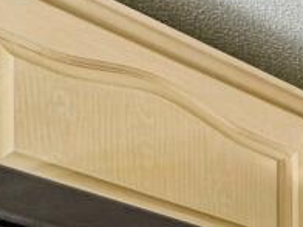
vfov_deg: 13.4
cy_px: 574
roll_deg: -0.5
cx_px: 669
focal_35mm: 73
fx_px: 639
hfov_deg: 16.5
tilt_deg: -1.9
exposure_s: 1/99
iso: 80
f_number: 2.2
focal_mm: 2.22
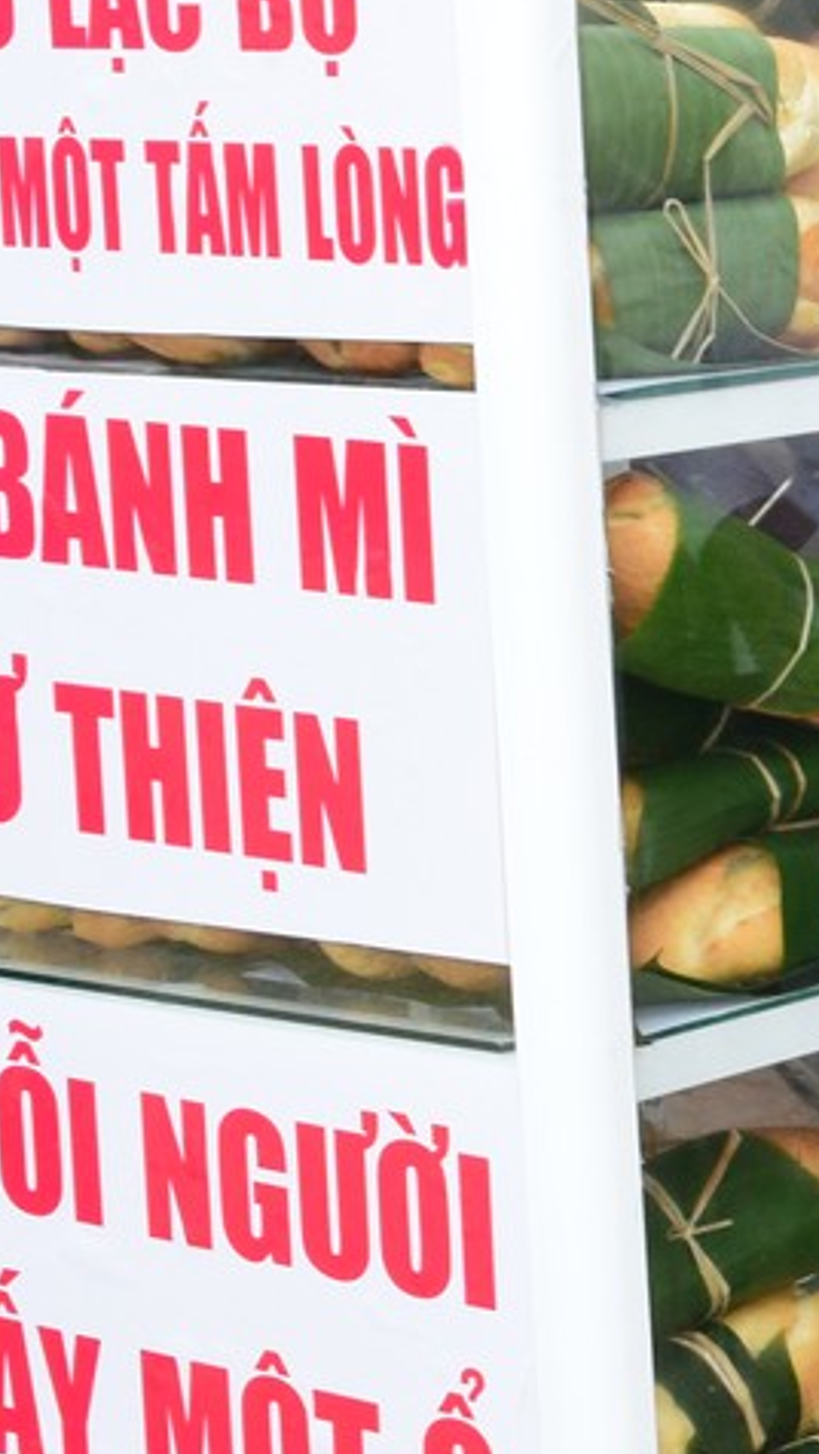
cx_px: 2350
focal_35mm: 132
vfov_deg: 16.2
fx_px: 5093
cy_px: 524
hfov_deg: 8.0
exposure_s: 1/160
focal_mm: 20
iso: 800
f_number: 8
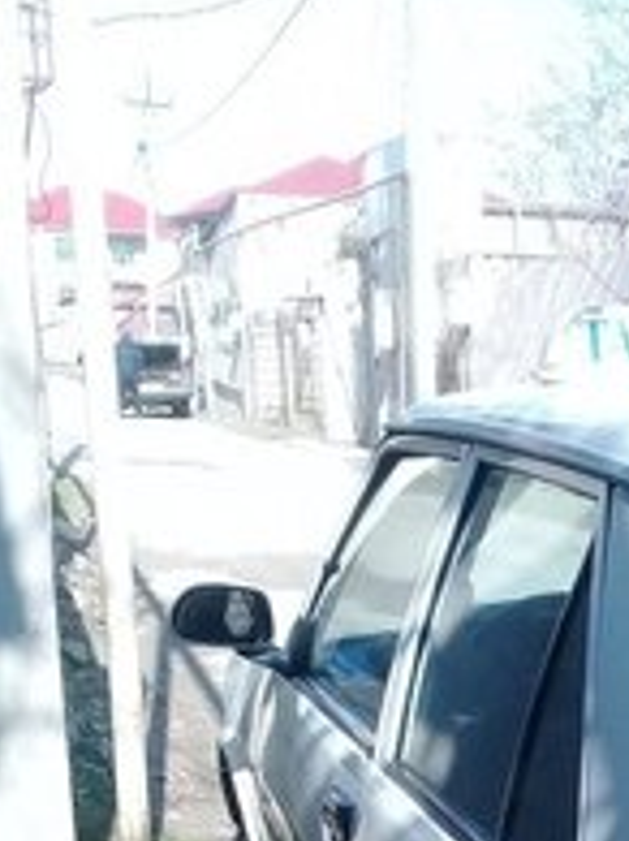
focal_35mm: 79
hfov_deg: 18.3
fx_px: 1916
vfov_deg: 22.5
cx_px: 590
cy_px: 1048
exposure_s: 1/498
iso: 64
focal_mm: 3.3
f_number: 2.2
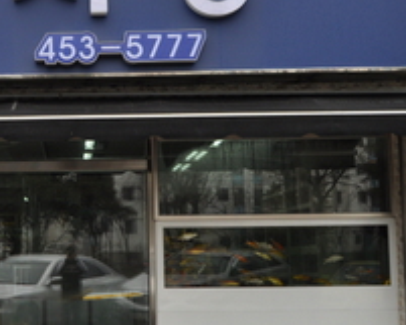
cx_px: 4
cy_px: 159
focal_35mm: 77
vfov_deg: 19.9
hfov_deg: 23.7
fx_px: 926
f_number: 5.6
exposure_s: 1/125
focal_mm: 22
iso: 200
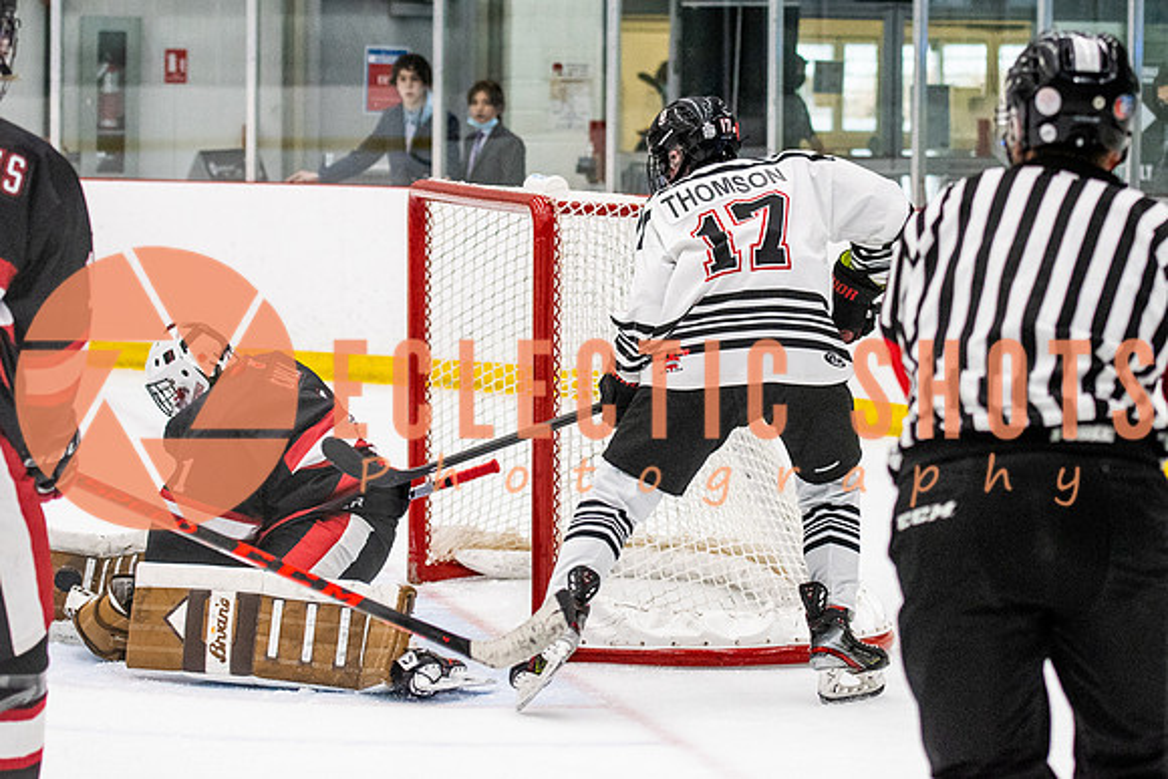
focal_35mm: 133
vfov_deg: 10.3
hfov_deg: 15.4
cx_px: 723
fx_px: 4312
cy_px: 297
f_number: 2.8
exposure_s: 1/640
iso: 2000
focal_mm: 70
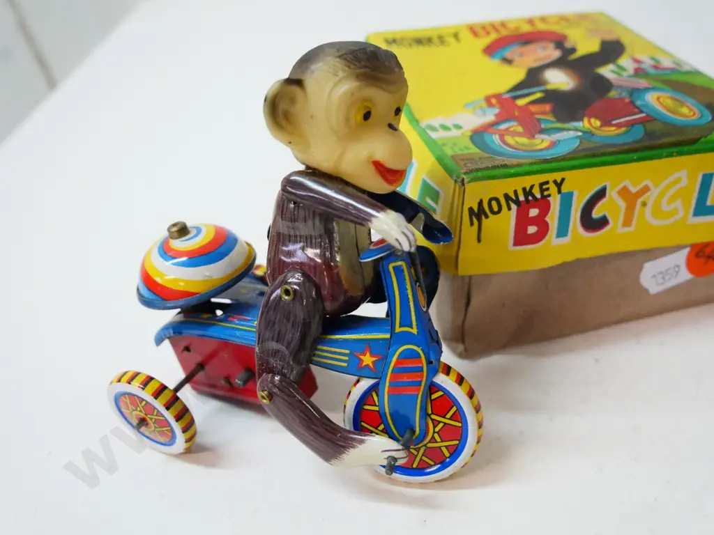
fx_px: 743
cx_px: 357
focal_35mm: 36
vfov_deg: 39.7
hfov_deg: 51.4
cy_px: 268
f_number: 4
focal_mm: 18
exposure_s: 1/200
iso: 3200
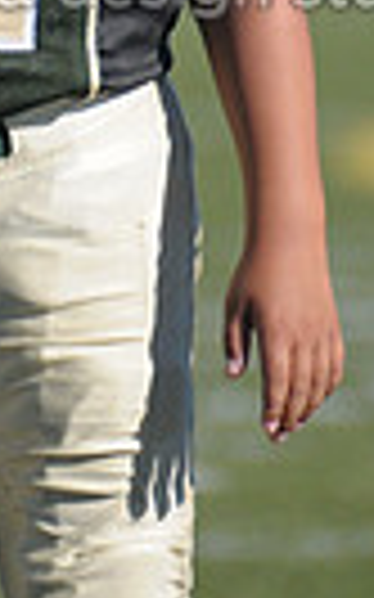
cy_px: -178
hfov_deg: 0.5
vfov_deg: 0.8
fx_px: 43329
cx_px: 9
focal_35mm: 2654
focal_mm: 400
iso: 640
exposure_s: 1/4000
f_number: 4
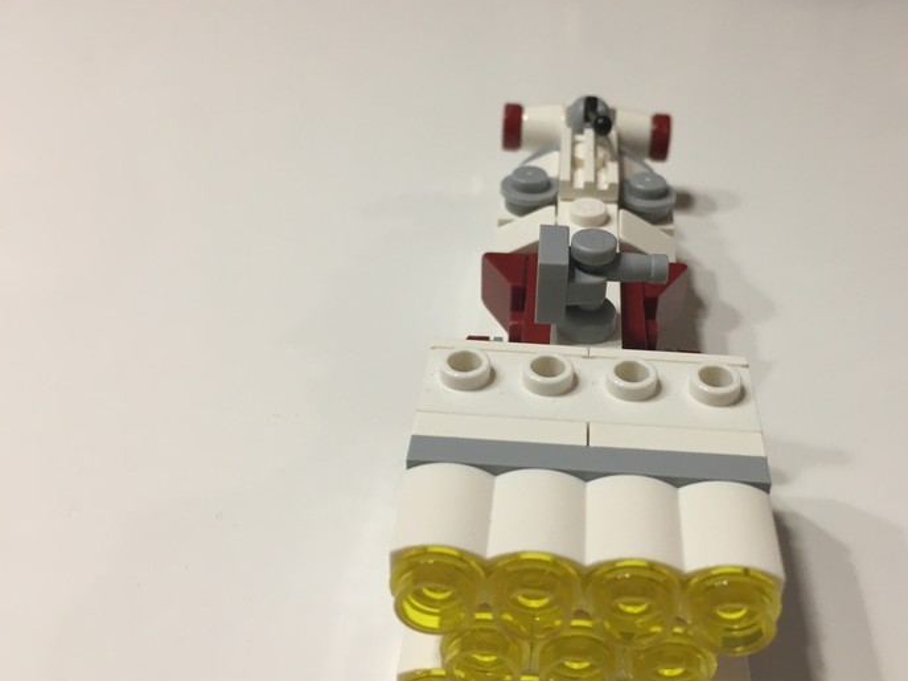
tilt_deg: -37.4
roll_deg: -1.9
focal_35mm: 38
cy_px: 331
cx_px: 521
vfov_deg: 37.7
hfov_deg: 48.8
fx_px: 997
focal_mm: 4.15
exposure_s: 1/33
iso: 100
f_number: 2.2
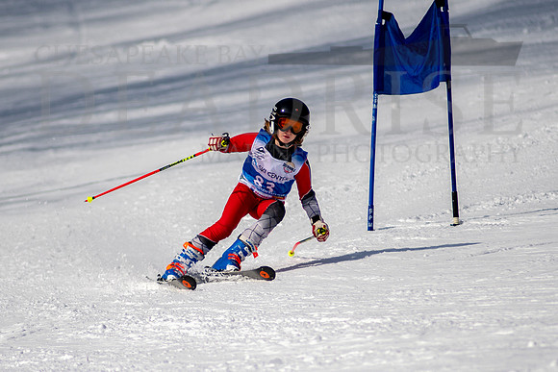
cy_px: 250
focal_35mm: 692
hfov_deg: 3.0
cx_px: 238
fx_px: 10720
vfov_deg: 2.0
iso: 100
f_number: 2.8
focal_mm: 300
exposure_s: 1/8000
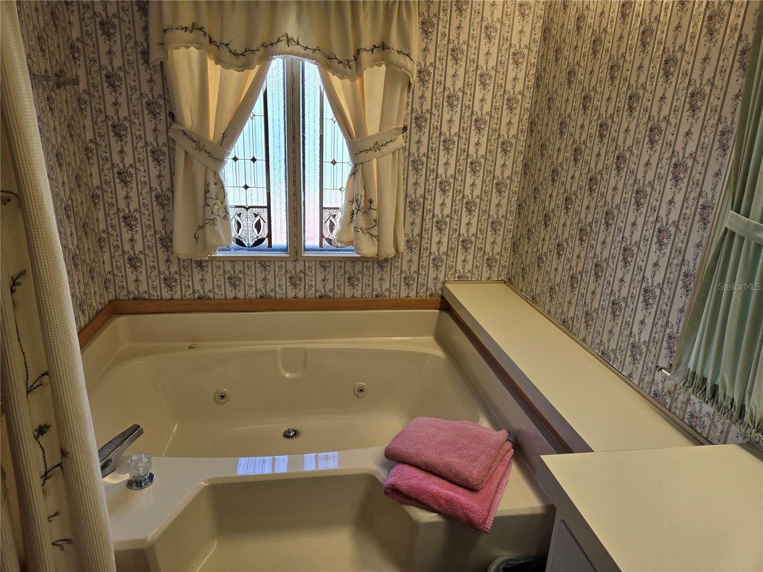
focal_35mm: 23
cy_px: 286
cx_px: 382
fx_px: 507
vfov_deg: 58.9
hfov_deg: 73.9
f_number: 1.8
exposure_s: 1/120
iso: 50
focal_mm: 5.4
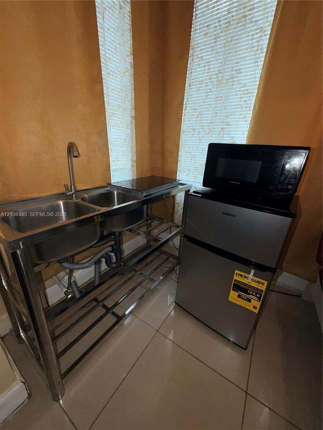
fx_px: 174
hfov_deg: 85.7
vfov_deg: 102.1
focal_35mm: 14
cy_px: 215
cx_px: 162
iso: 32
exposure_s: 1/78
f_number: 2.2
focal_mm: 2.22
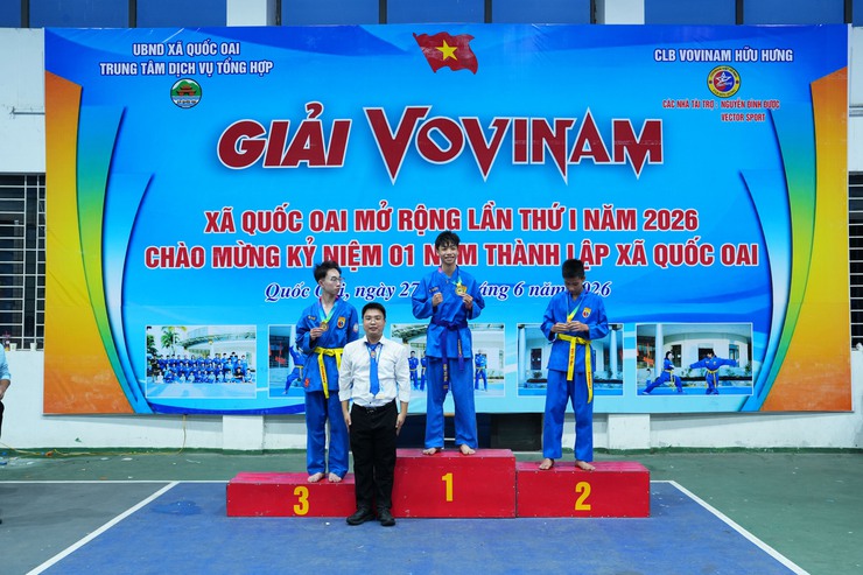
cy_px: 288
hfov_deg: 55.8
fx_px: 815
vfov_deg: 38.9
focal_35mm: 34
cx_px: 432
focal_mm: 34
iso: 800
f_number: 4.5
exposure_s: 1/60
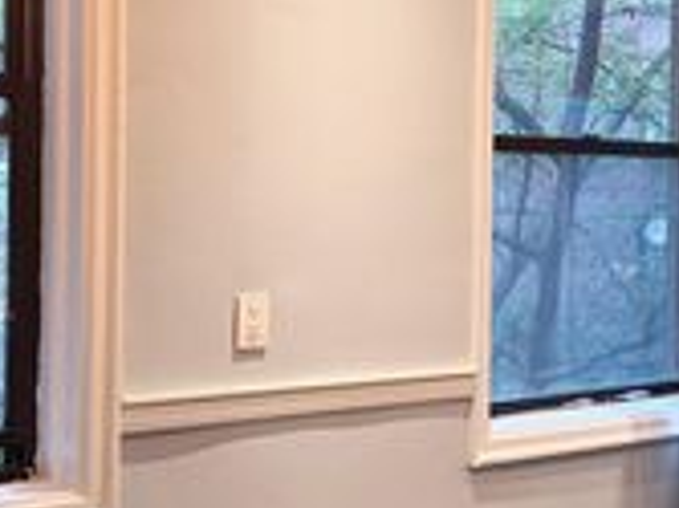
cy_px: 205
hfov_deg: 26.6
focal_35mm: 72
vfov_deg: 20.4
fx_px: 1411
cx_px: 533
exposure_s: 1/60
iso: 200
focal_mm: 6.76
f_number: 1.78
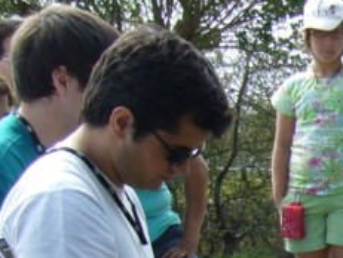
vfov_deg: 11.7
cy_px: 402
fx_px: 1201
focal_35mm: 121
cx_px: 518
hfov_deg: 15.0
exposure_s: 1/200
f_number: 5.6
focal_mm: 5.8
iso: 100
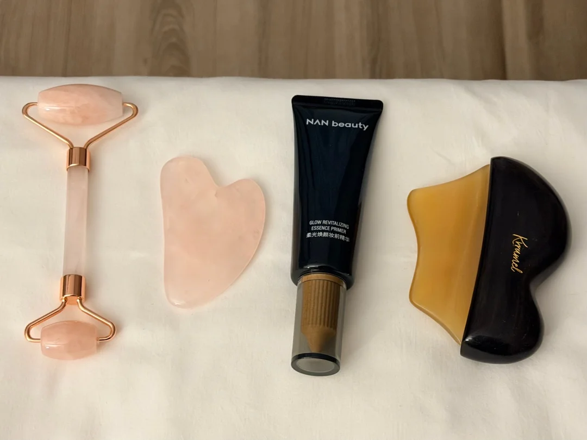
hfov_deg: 39.7
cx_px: 294
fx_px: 814
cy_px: 220
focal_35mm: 48
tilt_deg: -66.0
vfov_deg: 30.3
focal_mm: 6.76
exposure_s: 1/40
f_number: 1.78
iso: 400
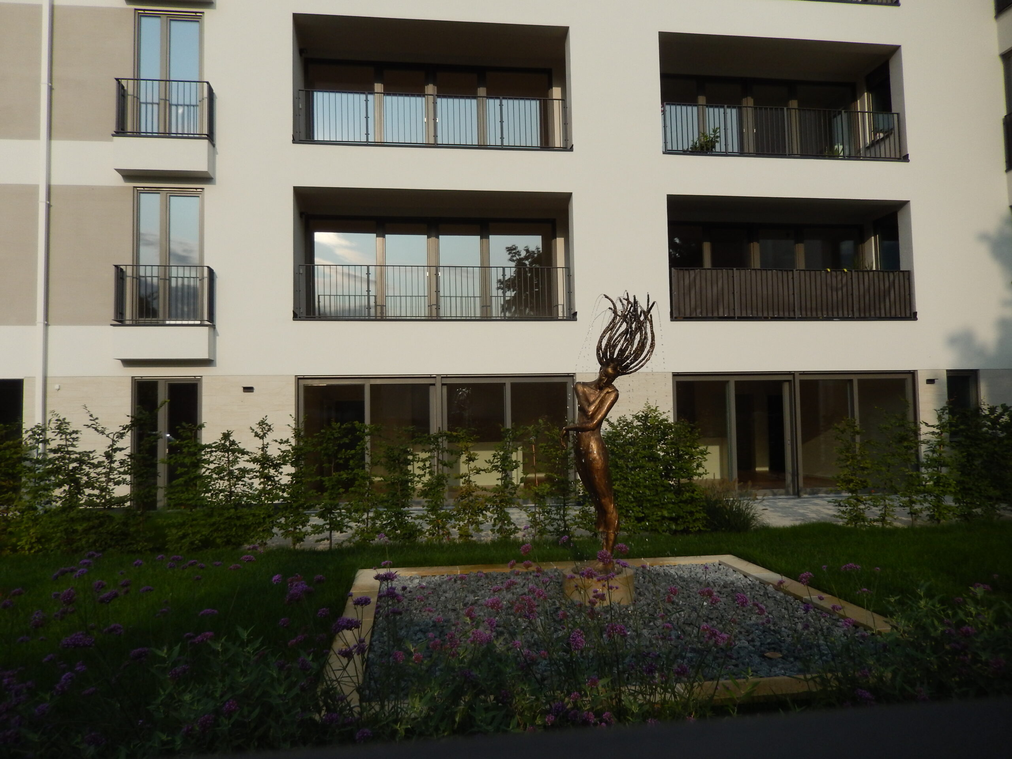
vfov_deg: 54.9
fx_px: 731
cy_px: 380
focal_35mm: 25
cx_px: 506
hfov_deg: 69.4
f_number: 6.8
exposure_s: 1/400
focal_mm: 4.5
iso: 125
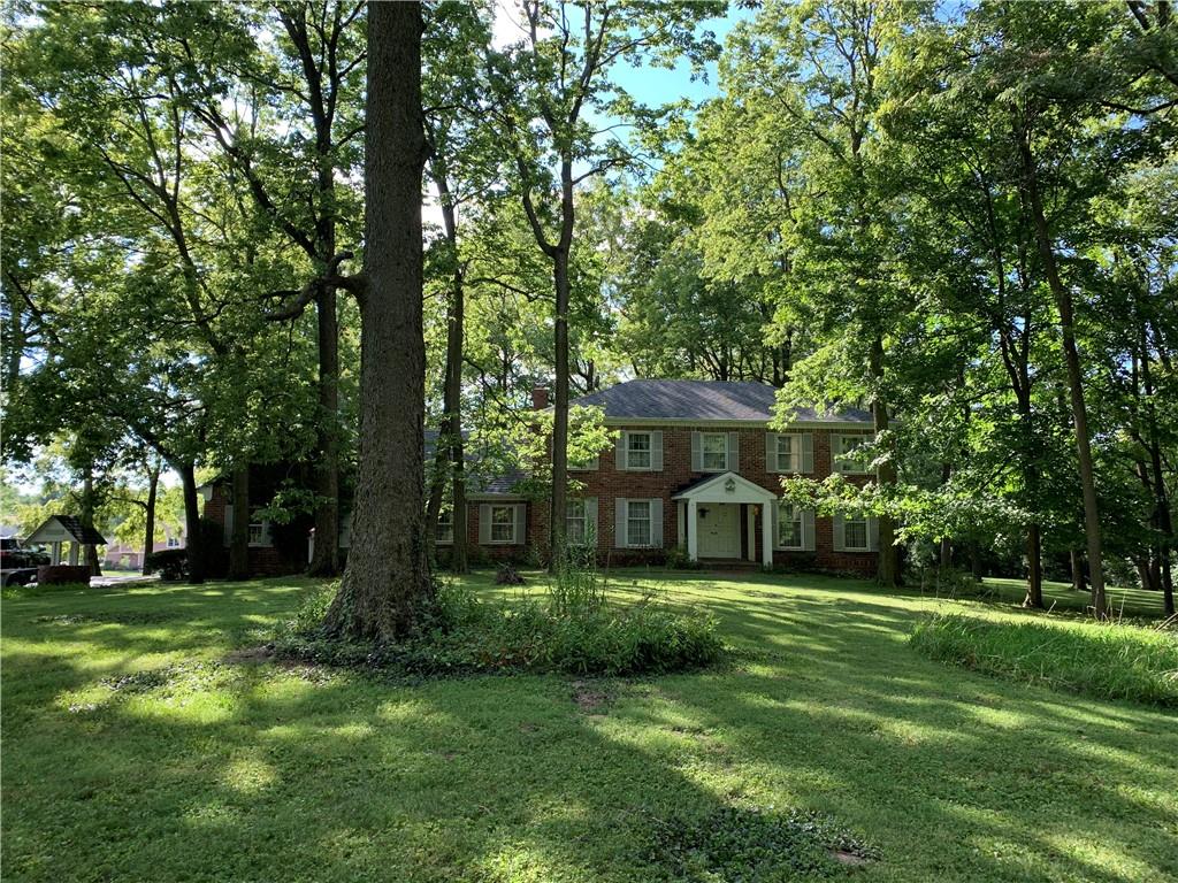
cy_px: 442
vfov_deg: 53.1
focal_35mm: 26
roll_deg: -0.8
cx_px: 589
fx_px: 885
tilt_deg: +7.0
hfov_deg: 67.3
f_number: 1.8
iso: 25
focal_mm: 4.25
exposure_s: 1/273
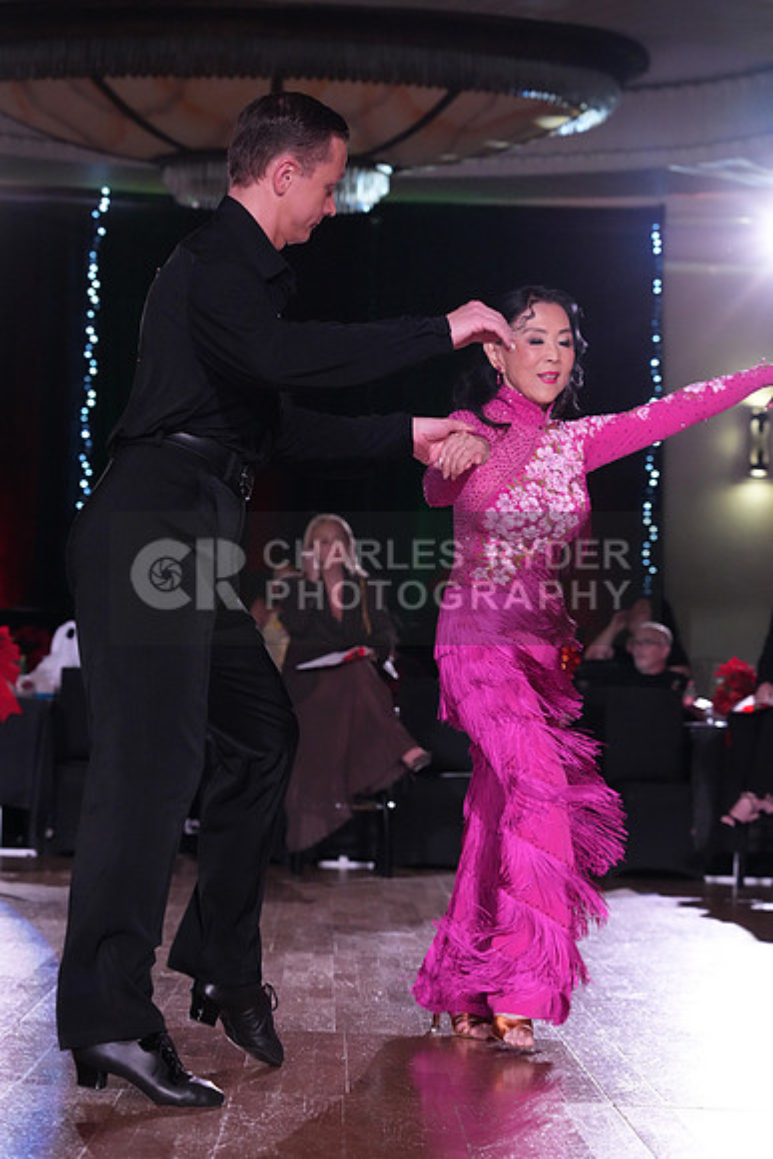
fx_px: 2993
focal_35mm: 93
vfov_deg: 21.9
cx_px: 386
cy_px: 580
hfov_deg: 14.7
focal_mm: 93
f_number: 5.6
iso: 5000
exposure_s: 1/320
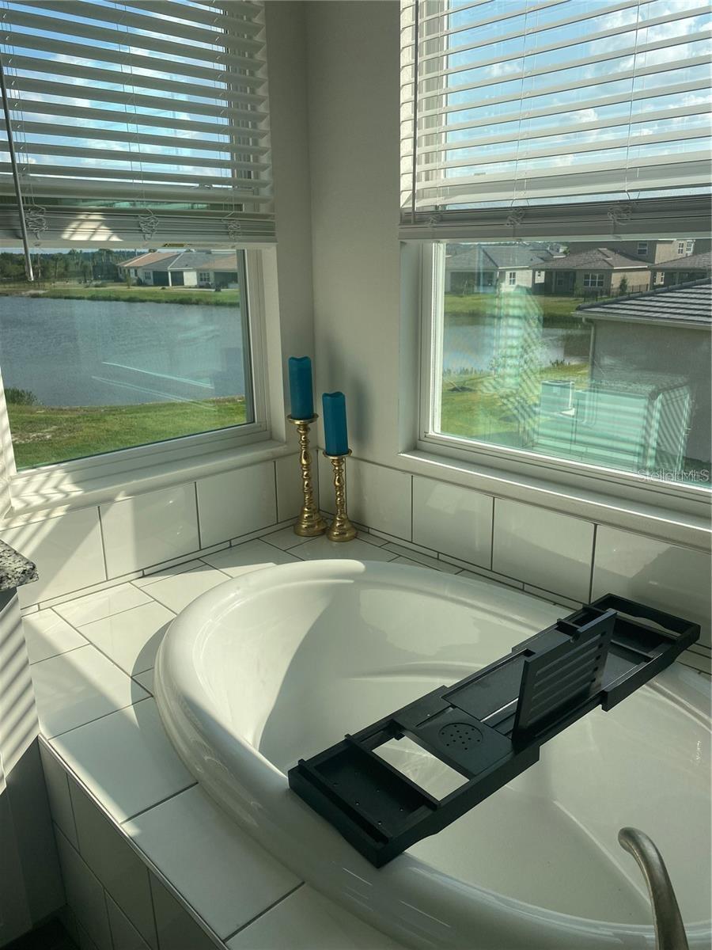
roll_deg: +0.9
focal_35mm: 26
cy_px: 475
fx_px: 713
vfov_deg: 67.3
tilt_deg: -17.3
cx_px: 356
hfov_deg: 53.1
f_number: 1.8
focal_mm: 4.25
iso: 32
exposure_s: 1/1300
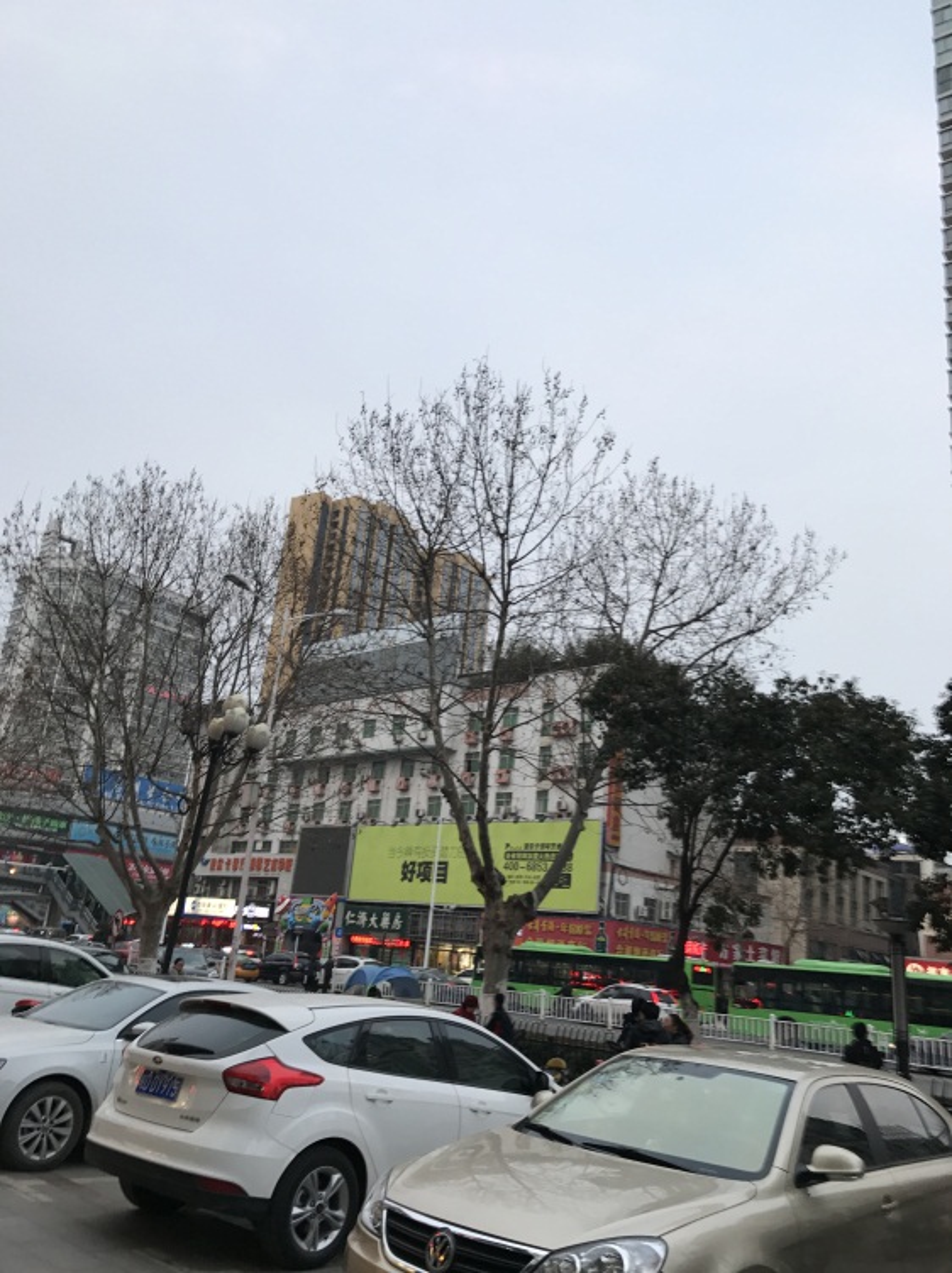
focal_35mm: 28
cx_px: 476
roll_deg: -6.2
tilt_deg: +18.9
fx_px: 1029
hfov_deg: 49.6
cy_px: 636
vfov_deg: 63.5
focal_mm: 3.99
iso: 25
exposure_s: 1/50
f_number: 1.8
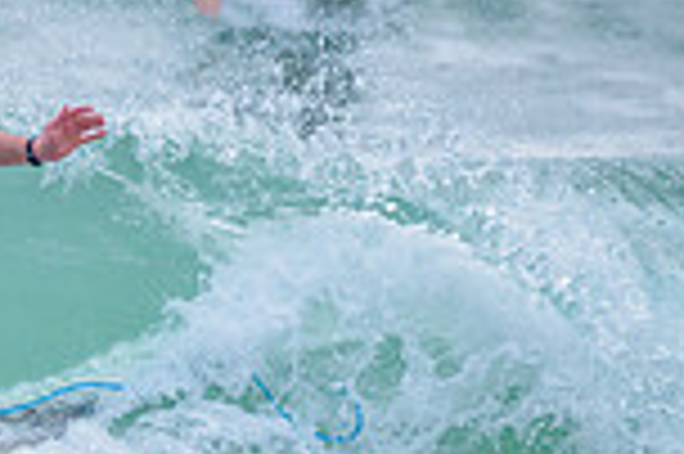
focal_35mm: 2345
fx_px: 44506
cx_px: -245
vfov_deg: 0.6
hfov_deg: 0.9
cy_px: 264
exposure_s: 1/2000
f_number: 5.6
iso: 900
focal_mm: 500
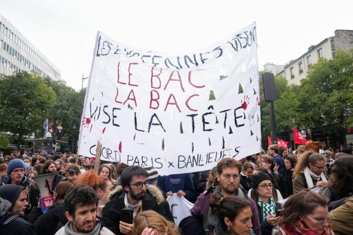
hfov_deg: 73.7
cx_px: 176
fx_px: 235
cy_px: 118
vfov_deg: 53.1
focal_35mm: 24
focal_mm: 24
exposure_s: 1/640
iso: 1000
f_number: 7.1
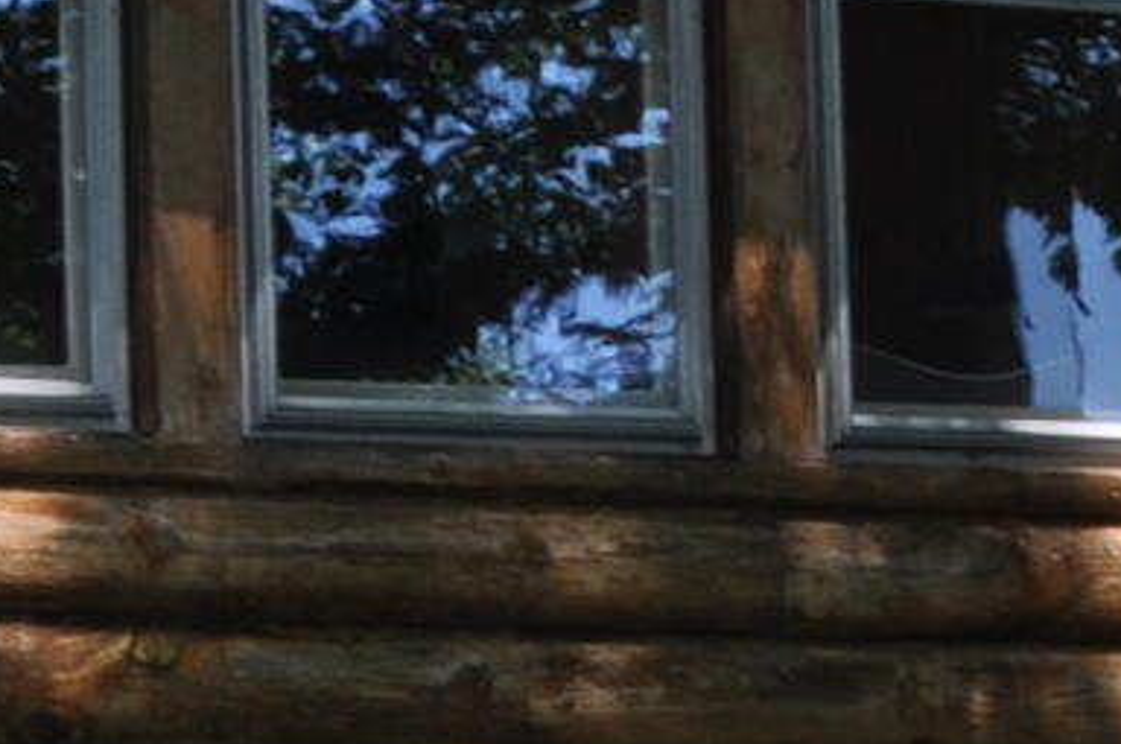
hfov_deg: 6.0
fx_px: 10571
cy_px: 324
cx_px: 1419
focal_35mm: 340
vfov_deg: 4.0
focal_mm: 29
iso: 200
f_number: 6.3
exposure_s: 1/160
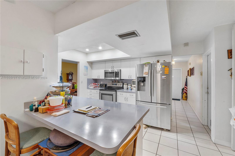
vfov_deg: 77.3
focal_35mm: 15
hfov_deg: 100.4
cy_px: 78
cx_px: 118
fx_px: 98
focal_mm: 10
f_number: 11
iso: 160
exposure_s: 1/4
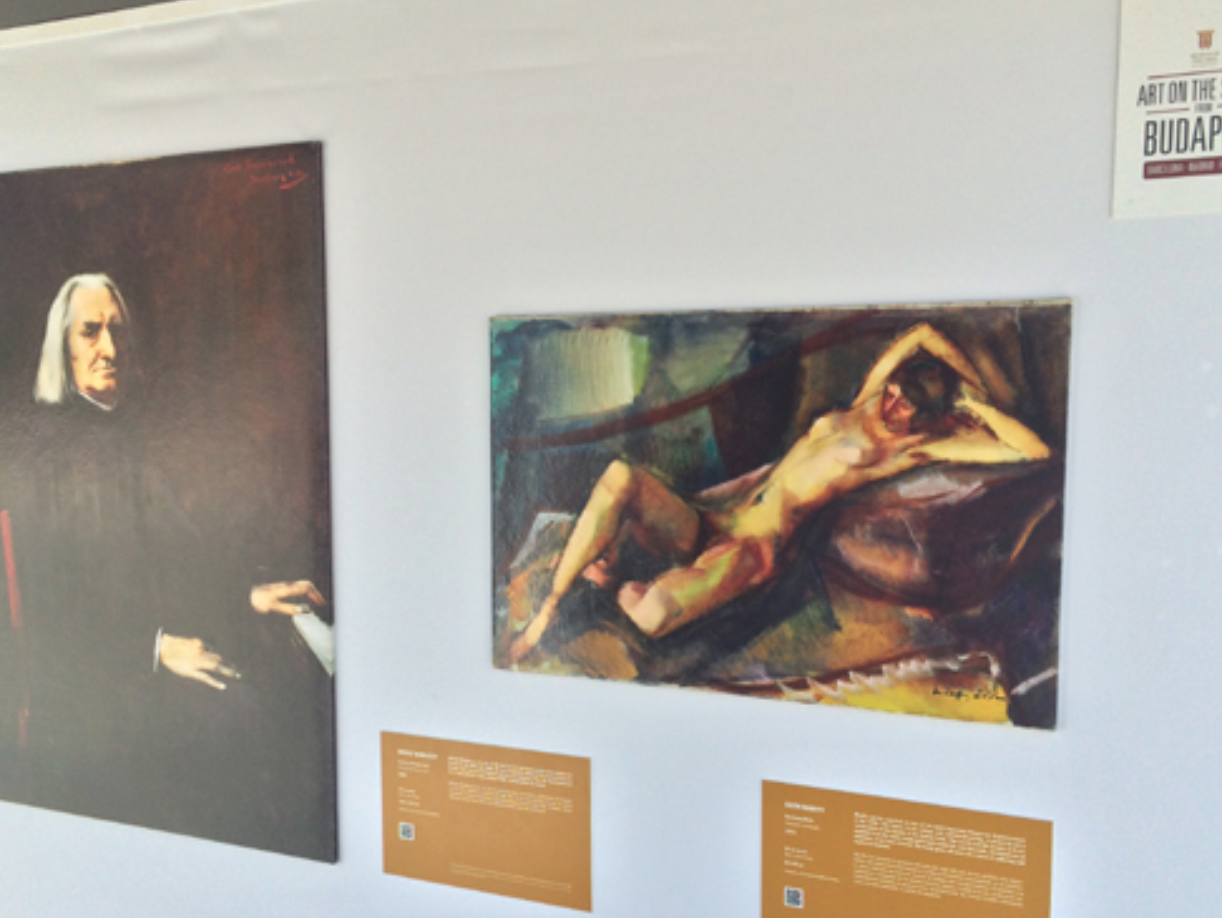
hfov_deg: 50.1
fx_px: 1307
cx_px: 588
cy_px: 513
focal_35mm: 37
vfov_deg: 38.6
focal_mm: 4.12
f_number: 2.2
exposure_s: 1/376
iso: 32
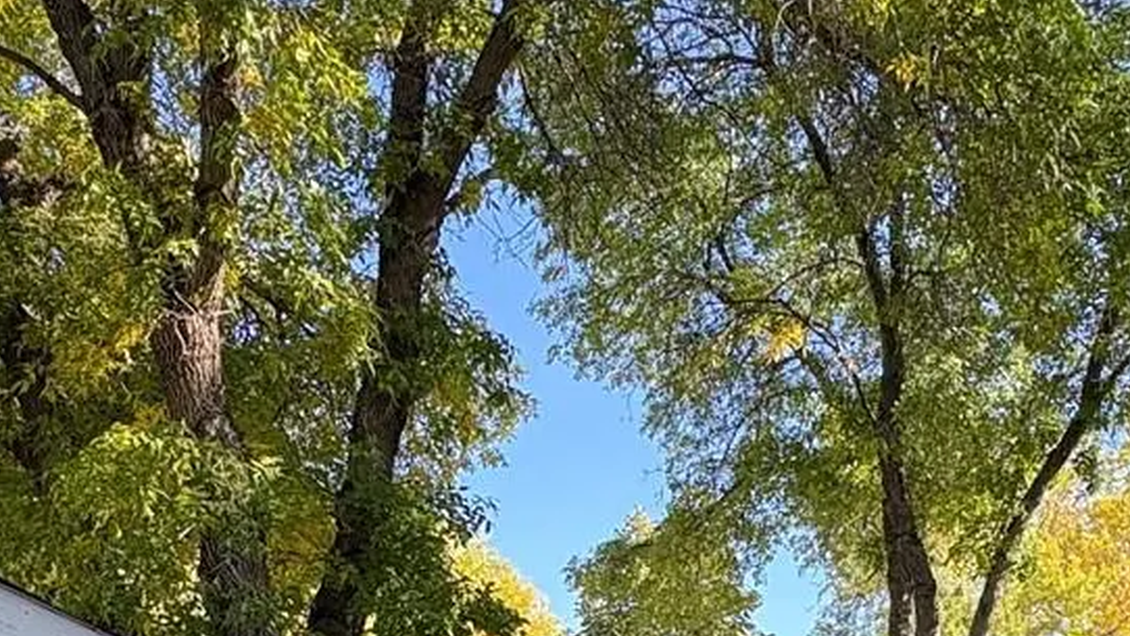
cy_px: 899
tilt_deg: -3.3
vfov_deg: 22.7
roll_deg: +1.9
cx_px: 701
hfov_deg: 45.1
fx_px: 1348
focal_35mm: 45
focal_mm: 2.22
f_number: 2.2
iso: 64
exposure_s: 1/239
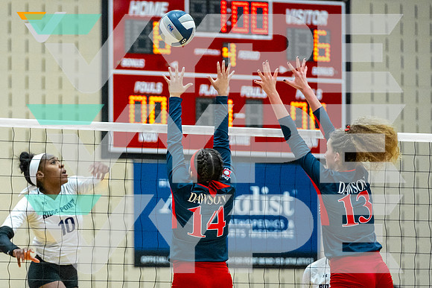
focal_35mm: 264
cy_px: 218
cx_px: 171
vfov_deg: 5.2
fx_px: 3163
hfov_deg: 7.8
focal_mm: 138
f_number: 2.8
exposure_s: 1/1000
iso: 2000
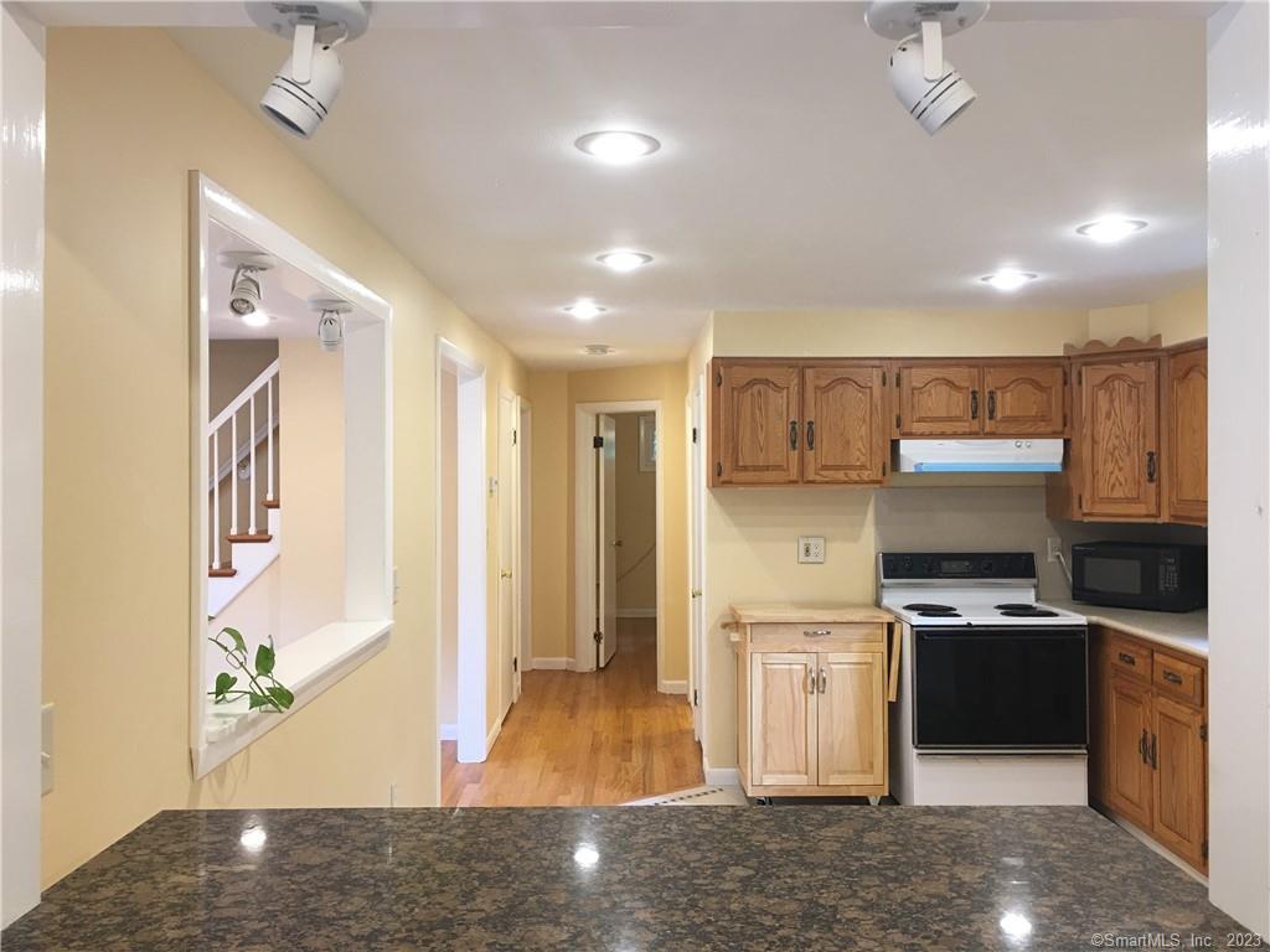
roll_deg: +0.1
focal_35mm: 29
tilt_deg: +1.4
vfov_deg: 48.2
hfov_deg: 61.7
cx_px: 635
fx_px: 1064
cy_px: 476
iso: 32
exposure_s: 1/15
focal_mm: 4.15
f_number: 2.2
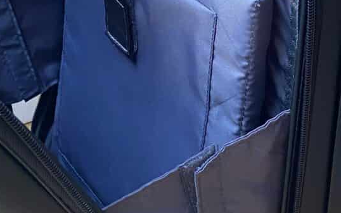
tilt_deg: -33.0
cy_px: 65
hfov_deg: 25.2
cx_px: 164
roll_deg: +1.5
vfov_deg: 15.9
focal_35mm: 82
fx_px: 762
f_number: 1.8
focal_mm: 4.25
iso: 400
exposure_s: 1/60
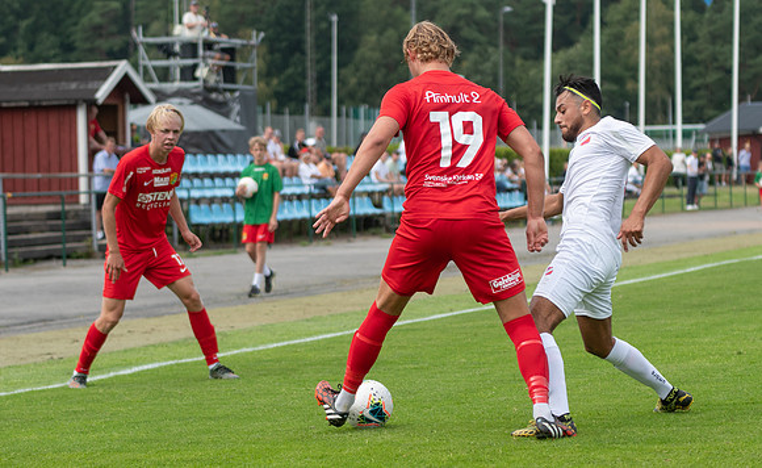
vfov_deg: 9.9
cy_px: 229
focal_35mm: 131
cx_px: 462
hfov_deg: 16.0
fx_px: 2704
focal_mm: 70
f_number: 3.2
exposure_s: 1/1600
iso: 180
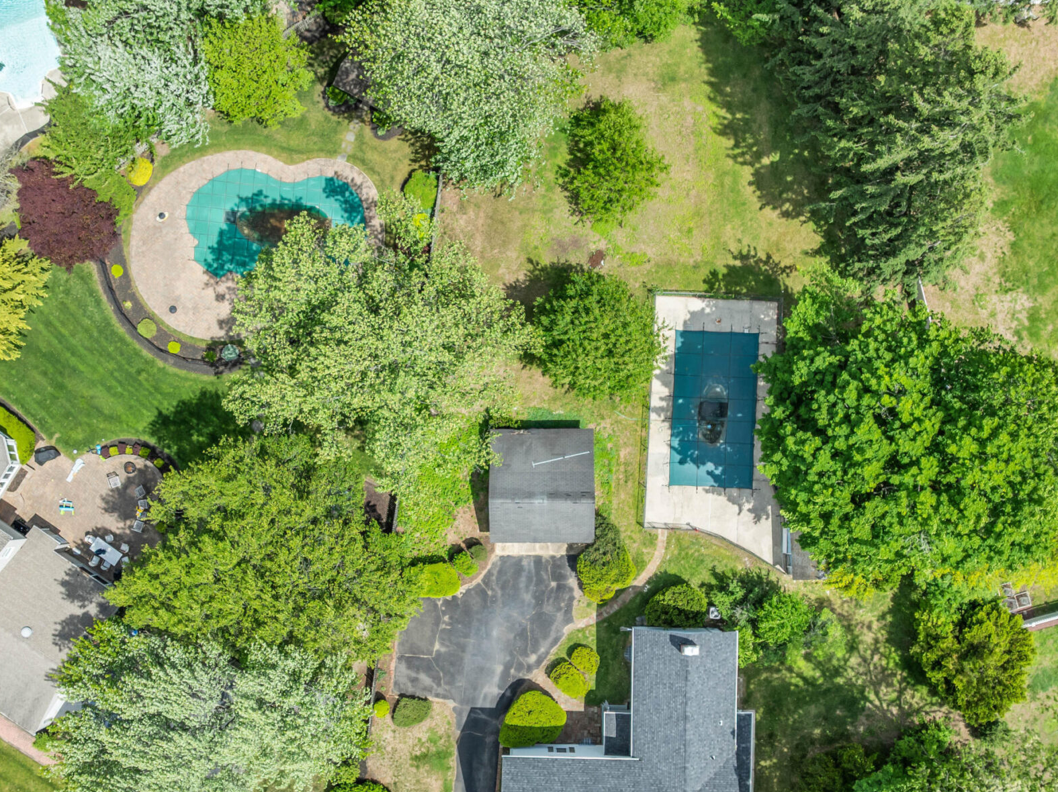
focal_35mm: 39
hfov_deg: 47.9
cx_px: 506
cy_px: 492
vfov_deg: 36.6
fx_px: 1192
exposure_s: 1/400
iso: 100
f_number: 2.8
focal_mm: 12.29
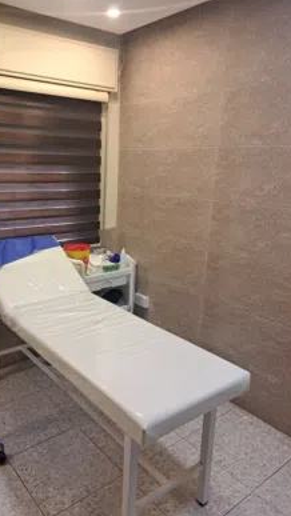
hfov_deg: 42.4
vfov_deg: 69.8
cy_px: 252
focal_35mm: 27
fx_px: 370
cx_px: 99
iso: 200
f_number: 1.8
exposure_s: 1/50
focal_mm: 5.23
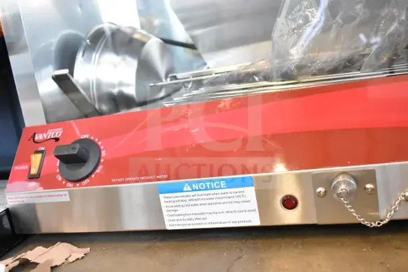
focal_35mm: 39
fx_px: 442
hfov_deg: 49.5
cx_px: 204
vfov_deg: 34.2
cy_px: 136
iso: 6400
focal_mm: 26
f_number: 5
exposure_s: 1/100
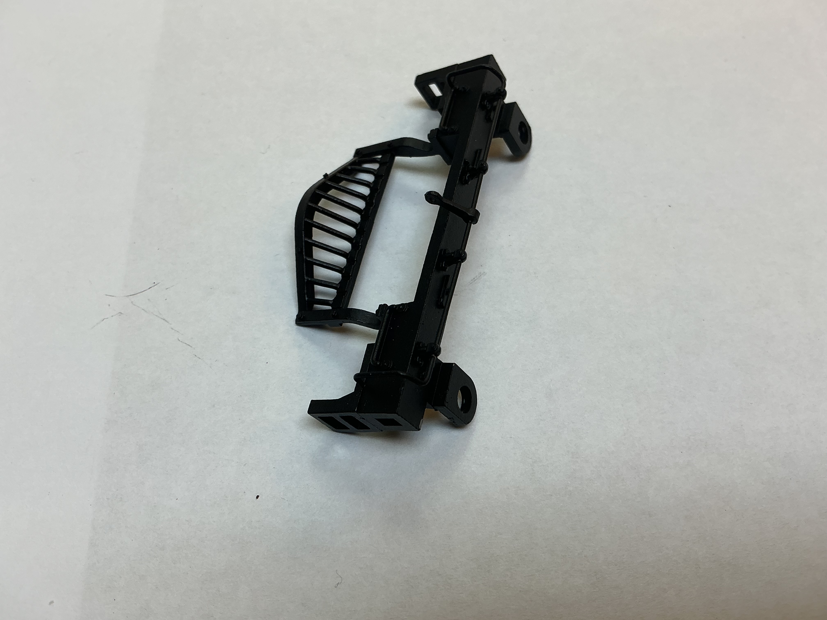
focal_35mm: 29
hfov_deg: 61.7
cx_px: 414
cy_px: 310
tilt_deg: -62.7
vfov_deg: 48.2
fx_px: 693
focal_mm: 3
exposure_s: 1/100
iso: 25
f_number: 1.8
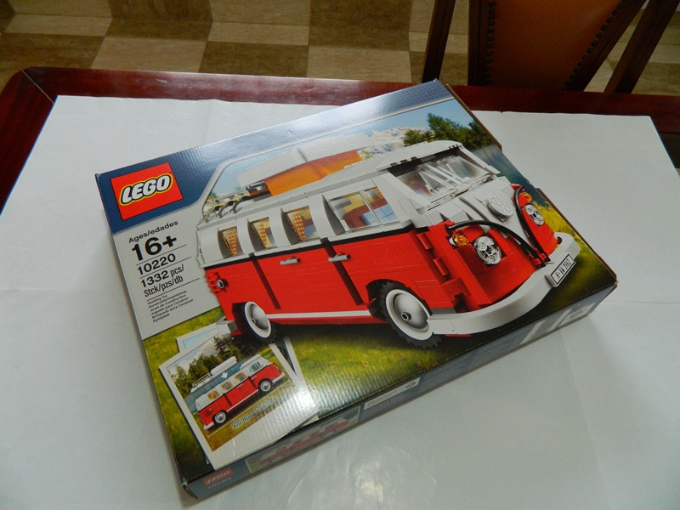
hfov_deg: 69.4
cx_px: 340
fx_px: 491
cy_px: 255
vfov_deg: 54.9
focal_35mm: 25
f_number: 3.1
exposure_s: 1/30
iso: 280
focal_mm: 4.5
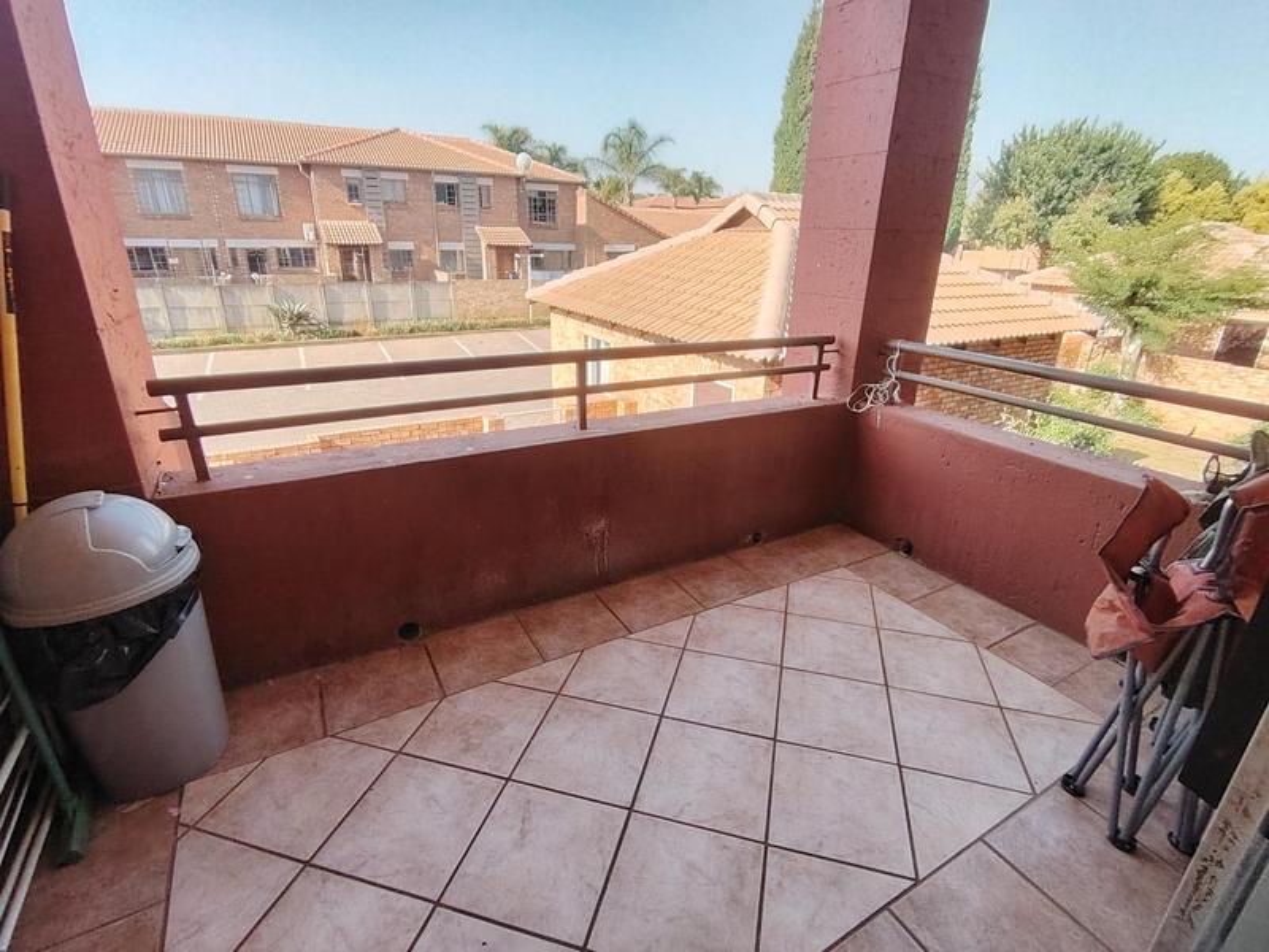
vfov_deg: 74.7
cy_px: 476
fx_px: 623
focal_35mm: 17
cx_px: 634
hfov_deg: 91.0
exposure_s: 1/301
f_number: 2.2
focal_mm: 1.42
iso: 100
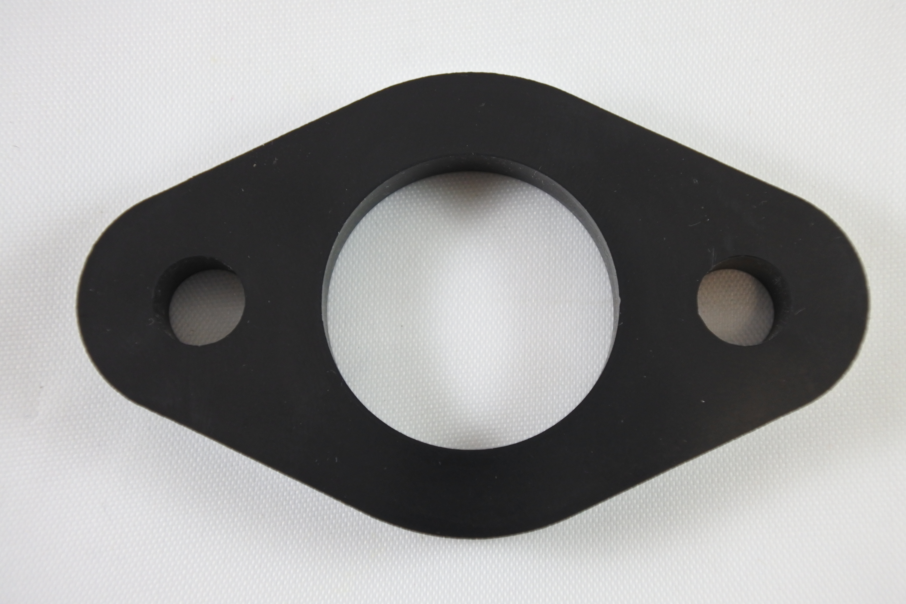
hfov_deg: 32.9
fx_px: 1535
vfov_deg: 22.3
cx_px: 453
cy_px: 302
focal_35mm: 61
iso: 720
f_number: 5
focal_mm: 22.7
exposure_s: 1/125
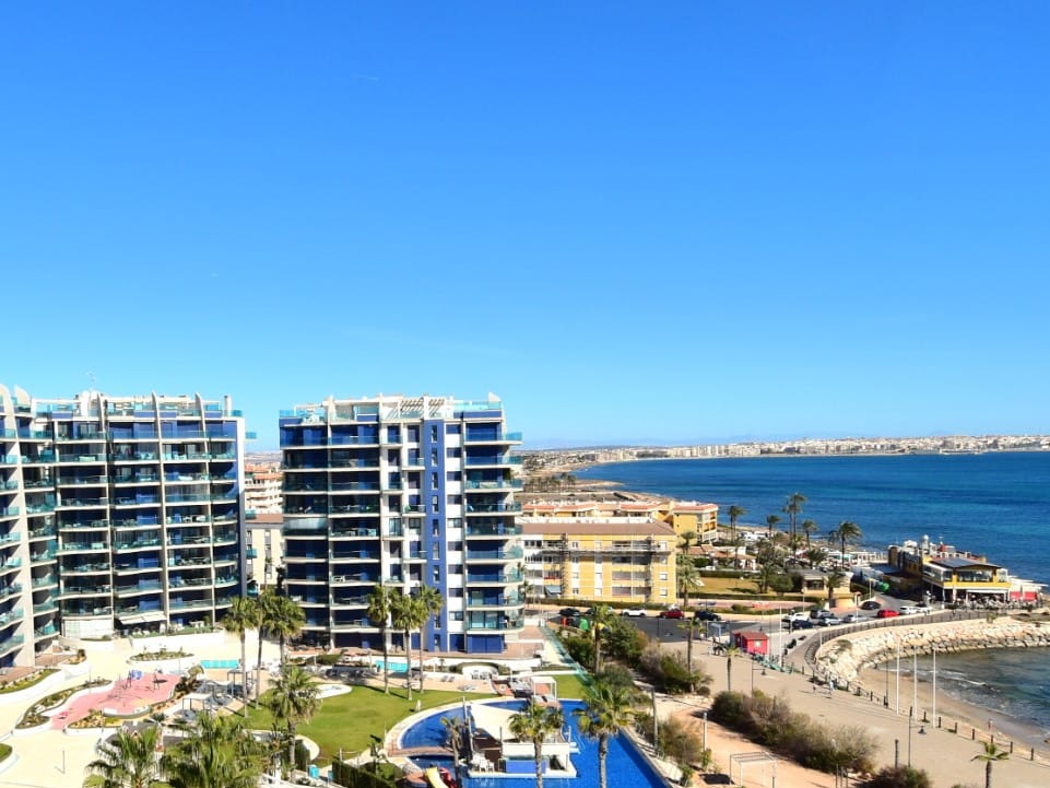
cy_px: 515
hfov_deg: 62.6
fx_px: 819
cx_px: 300
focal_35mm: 27
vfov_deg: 50.6
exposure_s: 1/500
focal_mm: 10
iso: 220
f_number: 11
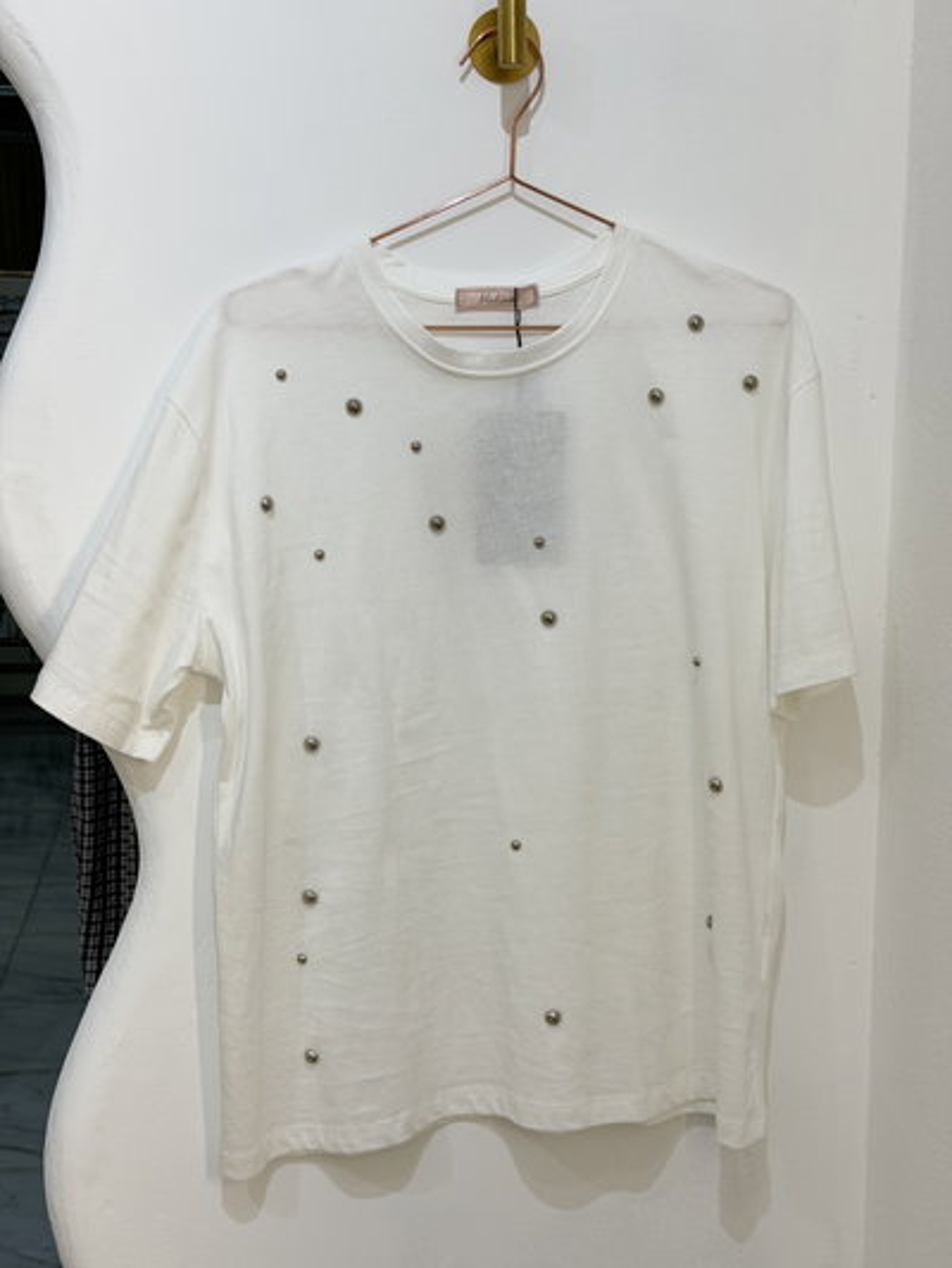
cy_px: 634
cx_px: 476
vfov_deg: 39.6
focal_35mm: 48
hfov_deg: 30.3
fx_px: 1759
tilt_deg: -8.1
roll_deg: -0.4
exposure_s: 1/121
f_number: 1.78
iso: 80
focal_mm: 6.76
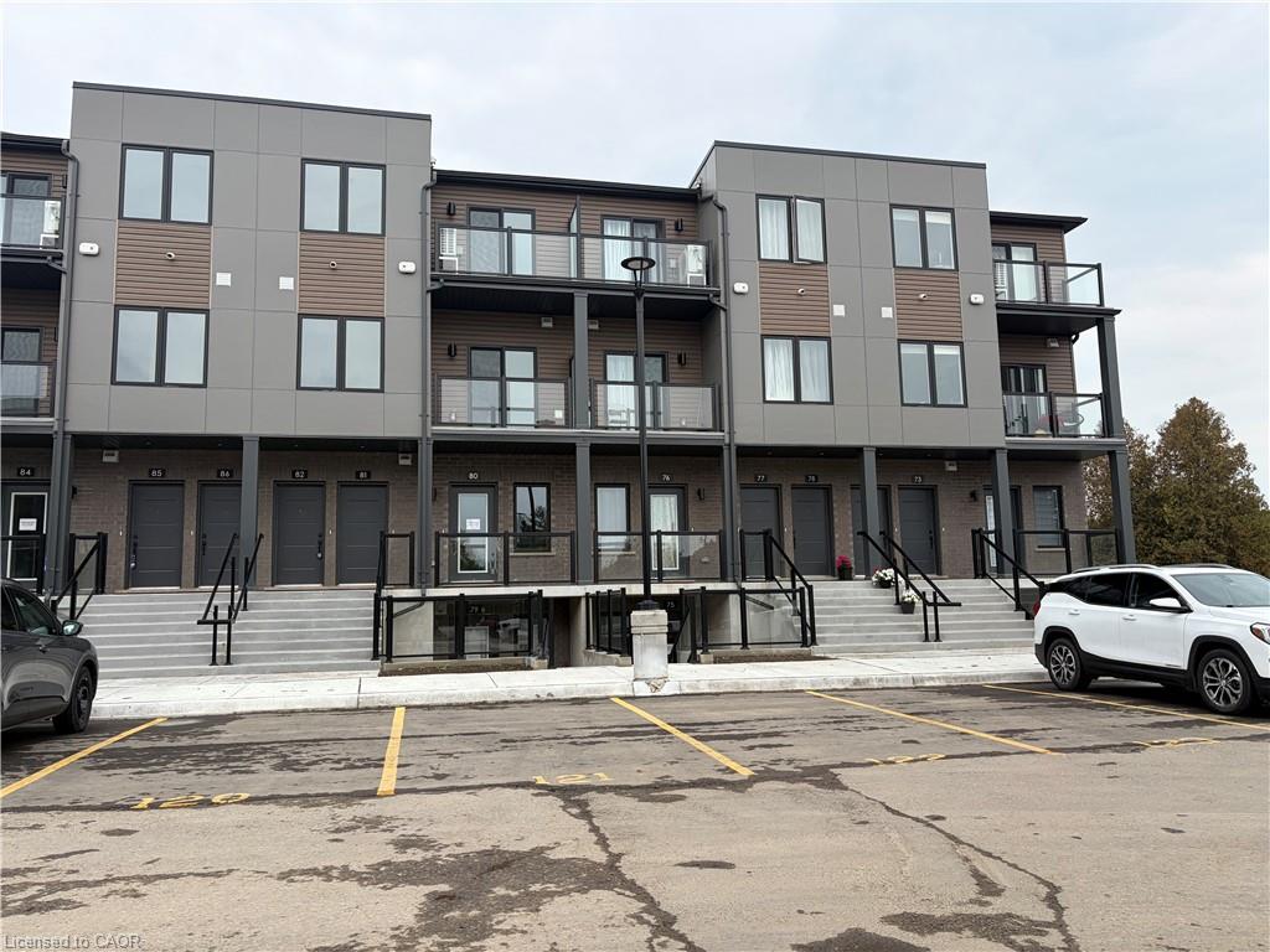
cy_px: 476
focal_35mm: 26
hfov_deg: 67.3
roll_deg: +1.2
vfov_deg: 53.1
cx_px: 635
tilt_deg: +7.8
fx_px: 954
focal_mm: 5.96
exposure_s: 1/1048
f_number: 1.6
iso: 50
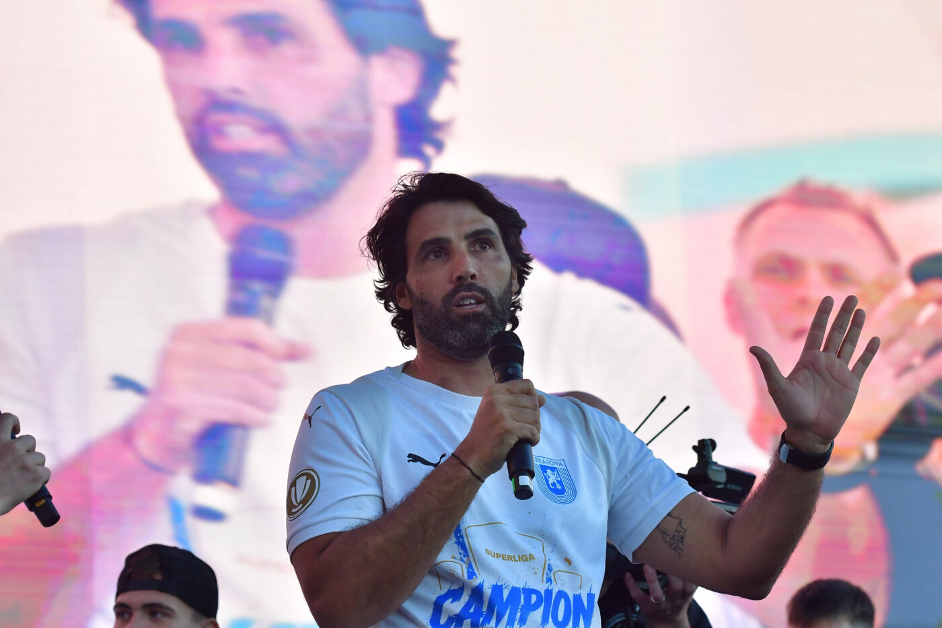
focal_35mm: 147
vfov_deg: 9.3
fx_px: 3846
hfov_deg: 14.0
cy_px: 314
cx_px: 471
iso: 1250
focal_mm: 98
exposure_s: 1/1250
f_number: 5
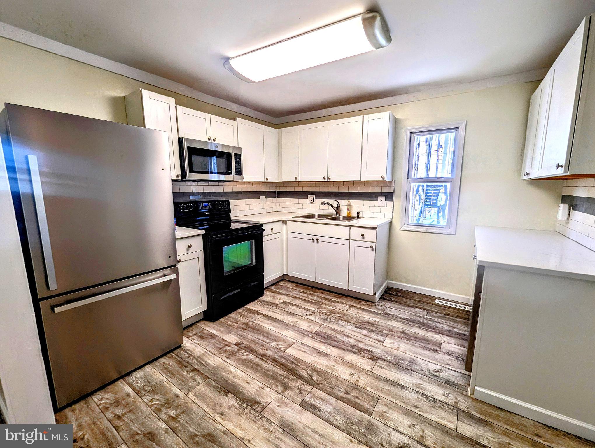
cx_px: 298
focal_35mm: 13
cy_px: 224
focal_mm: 1.95
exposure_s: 1/197
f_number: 2.2
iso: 48
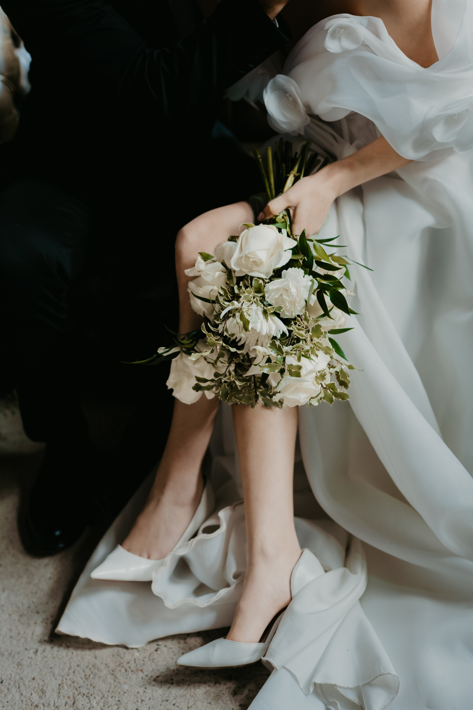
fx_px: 985
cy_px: 355
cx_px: 236
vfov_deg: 39.6
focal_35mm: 50
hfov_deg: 27.0
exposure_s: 1/160
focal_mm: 50
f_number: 2.5
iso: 1600
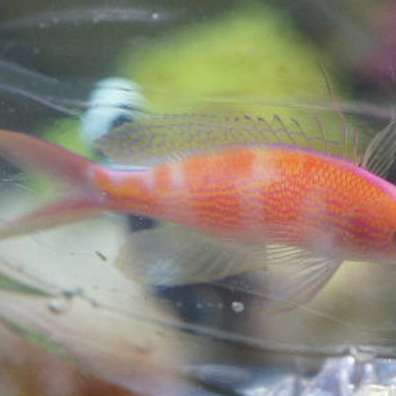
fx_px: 1255
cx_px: 248
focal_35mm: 97
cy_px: 197
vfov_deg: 17.9
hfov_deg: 17.9
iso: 800
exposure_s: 1/80
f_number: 4.5
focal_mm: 50
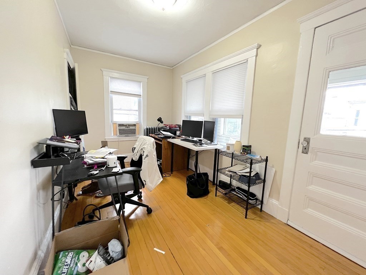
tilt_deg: -6.7
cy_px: 138
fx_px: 137
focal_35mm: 13
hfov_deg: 106.2
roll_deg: -0.5
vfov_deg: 89.9
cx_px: 183
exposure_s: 1/60
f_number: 1.8
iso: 125
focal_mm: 1.57
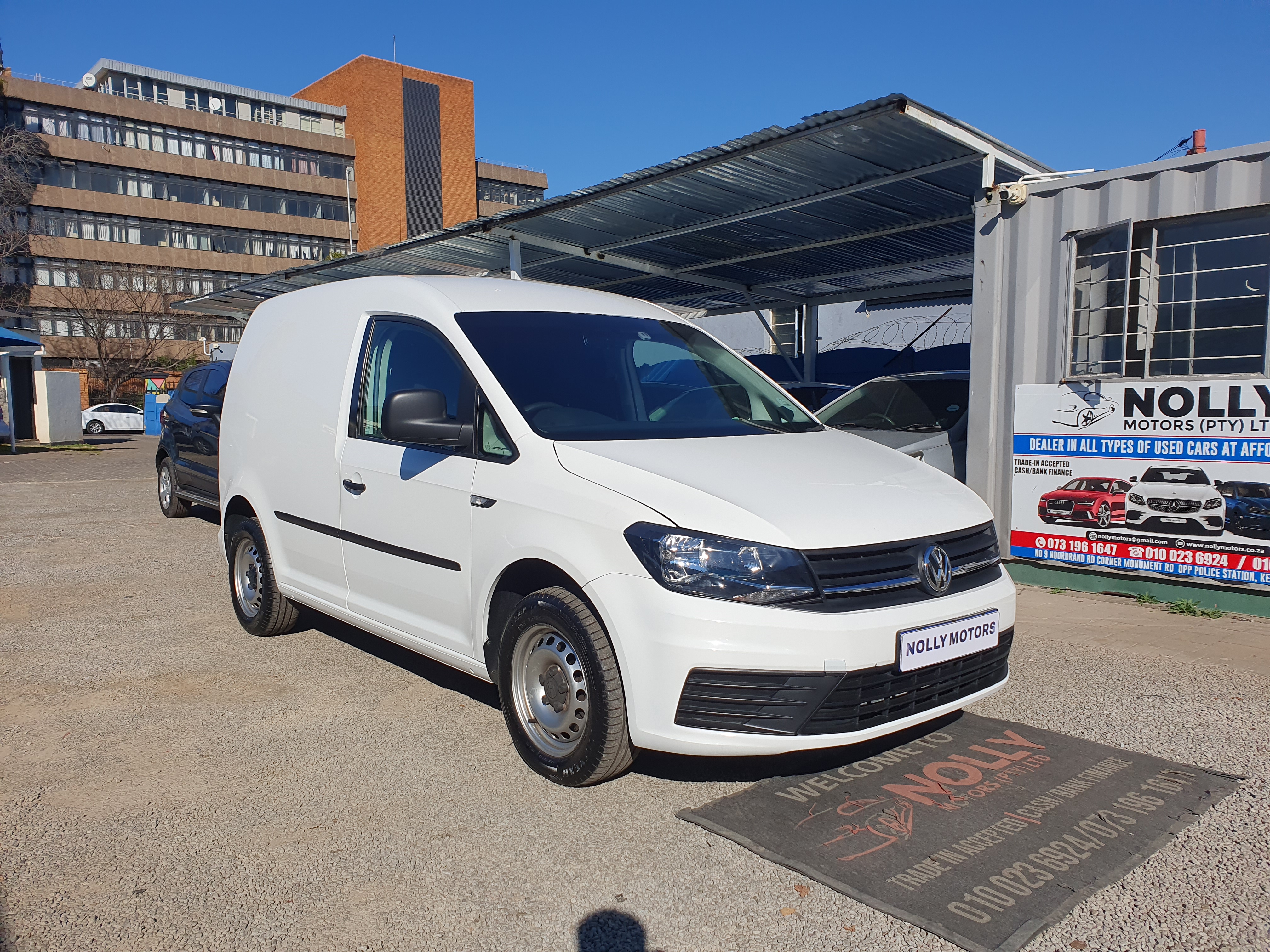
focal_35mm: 26
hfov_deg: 67.3
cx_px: 635
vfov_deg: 53.1
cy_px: 476
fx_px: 954
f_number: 2.4
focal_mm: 4.32
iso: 50
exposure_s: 1/3544
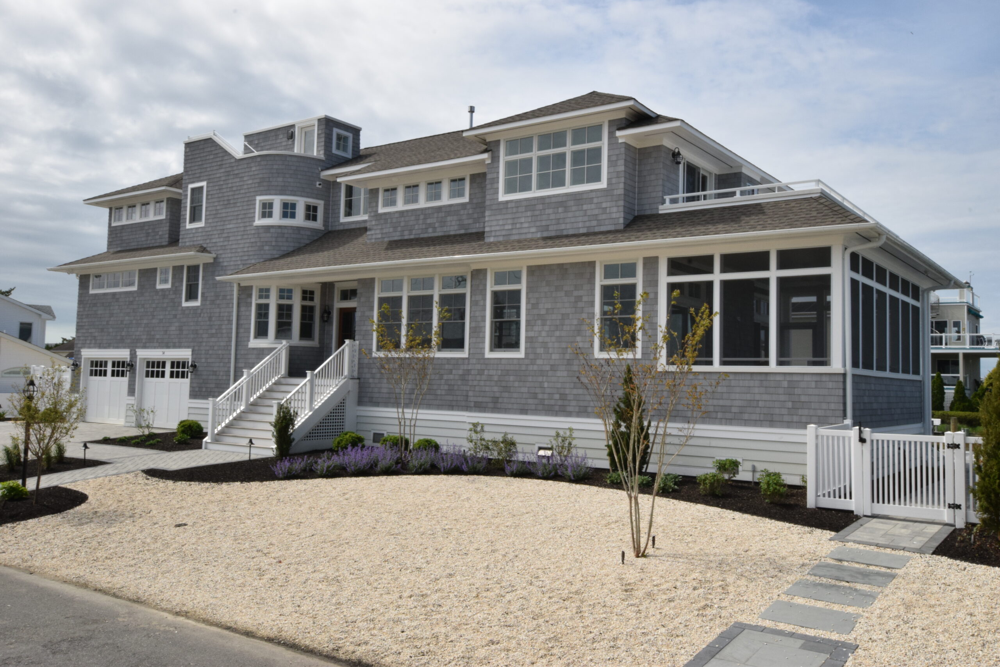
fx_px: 833
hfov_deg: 61.9
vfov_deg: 43.6
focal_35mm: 30
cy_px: 334
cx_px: 500
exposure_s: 1/200
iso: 640
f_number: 29
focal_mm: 20
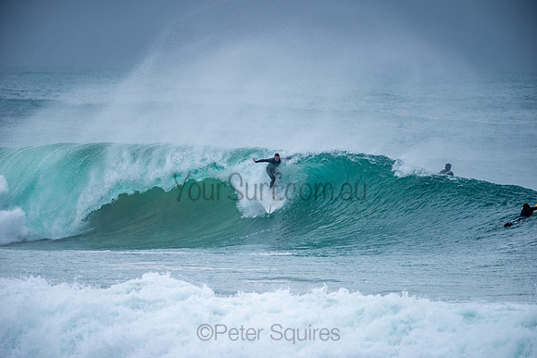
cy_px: 179
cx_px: 268
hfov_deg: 4.1
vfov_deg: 2.8
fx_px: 7460
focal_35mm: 500
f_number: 5.6
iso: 250
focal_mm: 500
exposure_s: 1/1000
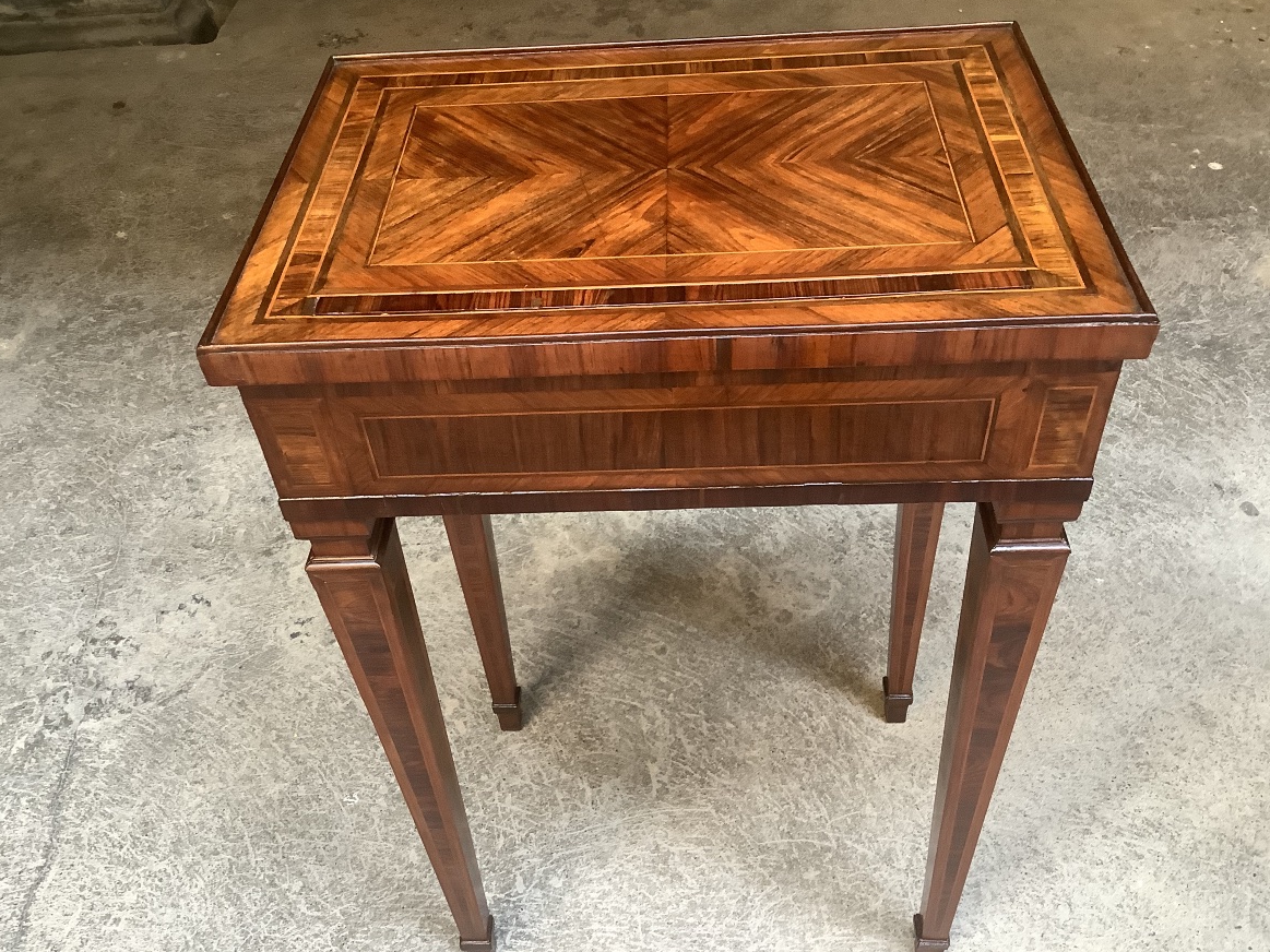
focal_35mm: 32
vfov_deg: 44.2
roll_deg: +4.8
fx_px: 1174
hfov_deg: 56.8
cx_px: 642
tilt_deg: -44.2
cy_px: 479
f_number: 2.4
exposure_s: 1/50
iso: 200
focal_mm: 3.3
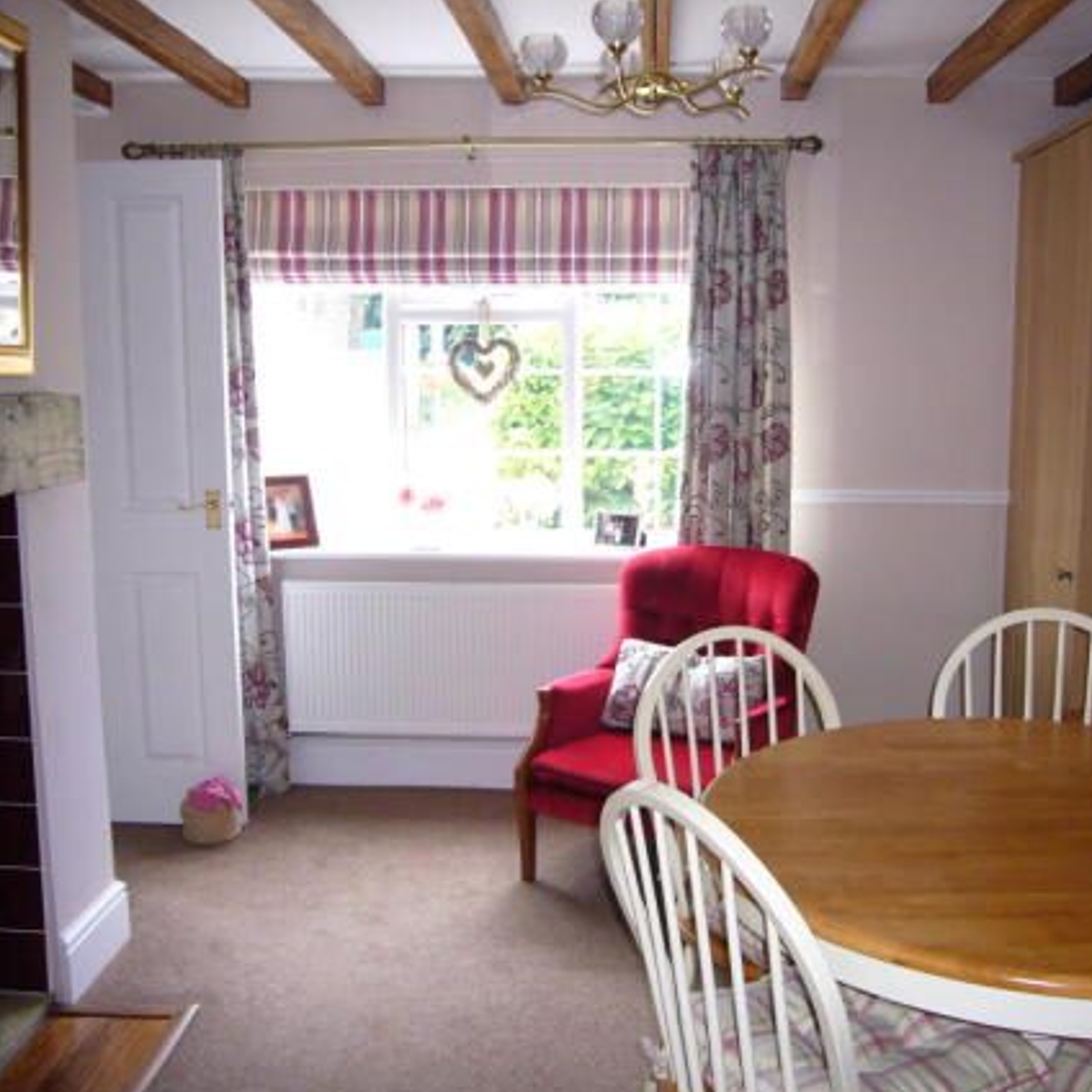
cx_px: 604
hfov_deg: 48.4
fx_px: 1213
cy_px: 558
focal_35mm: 34
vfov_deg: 48.4
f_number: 2.8
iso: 160
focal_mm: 4.6
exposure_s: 1/30
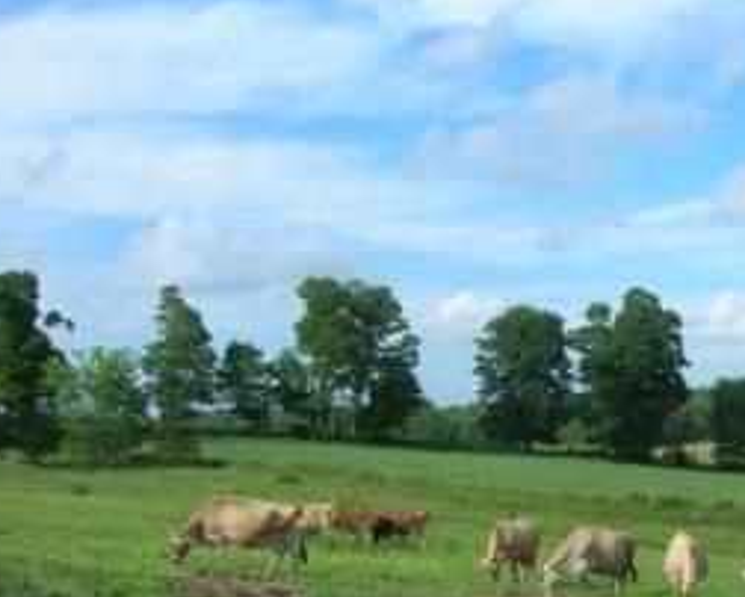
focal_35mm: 59
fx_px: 1302
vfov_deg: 25.7
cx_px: 615
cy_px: 393
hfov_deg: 31.0
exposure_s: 1/287
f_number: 4.9
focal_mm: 5.7
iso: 50
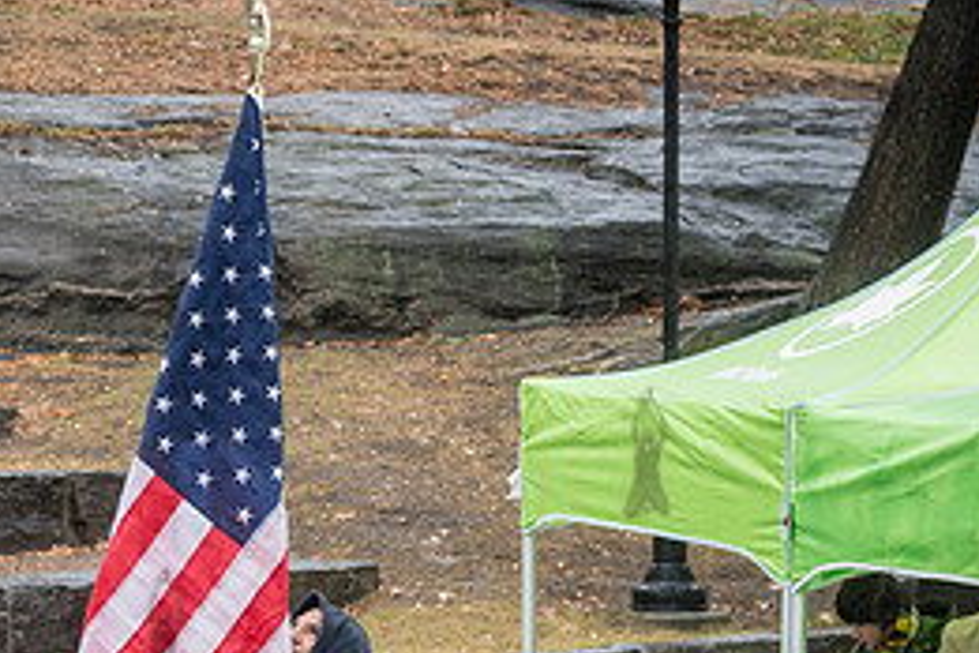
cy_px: 632
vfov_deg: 7.4
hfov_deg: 11.1
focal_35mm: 184
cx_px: 161
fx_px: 5003
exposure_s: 1/200
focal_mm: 80
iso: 640
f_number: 5.6
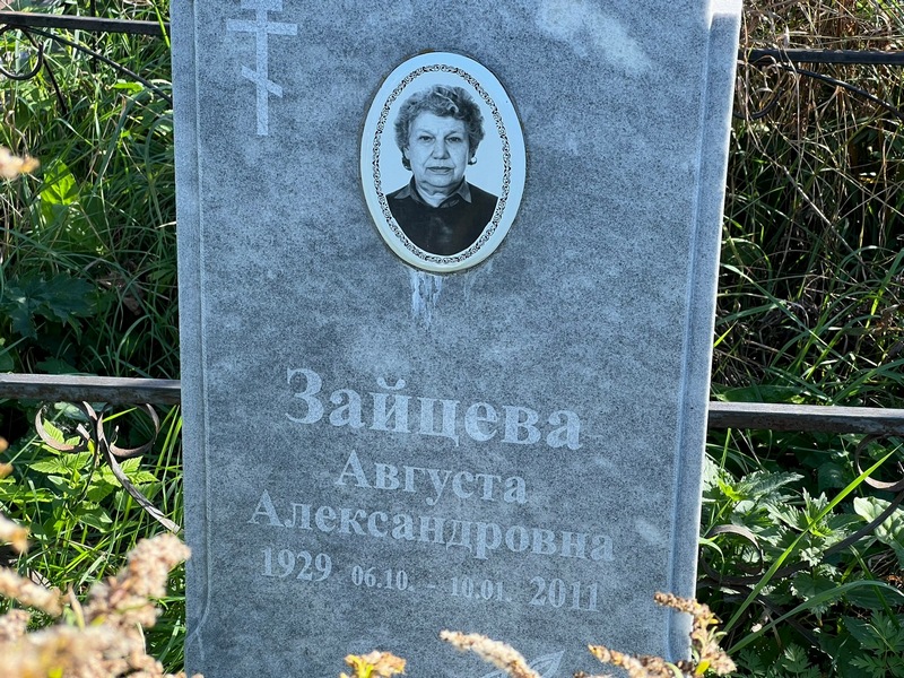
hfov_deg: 25.3
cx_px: 452
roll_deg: +1.4
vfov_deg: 19.1
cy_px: 339
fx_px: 2011
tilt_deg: -22.4
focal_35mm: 77
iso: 32
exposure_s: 1/193
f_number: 2.8
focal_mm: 9
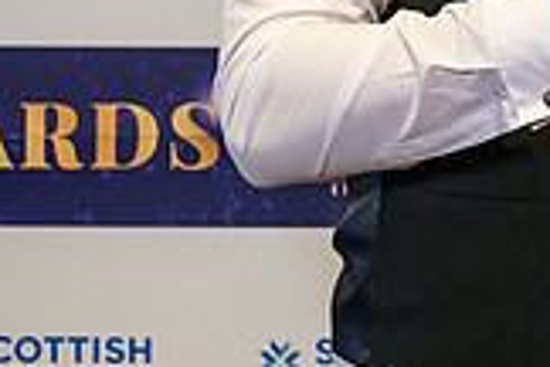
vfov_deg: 5.4
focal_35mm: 251
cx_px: 920
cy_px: -206
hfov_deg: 8.0
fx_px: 3834
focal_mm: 70
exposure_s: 1/250
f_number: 3.2
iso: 2000
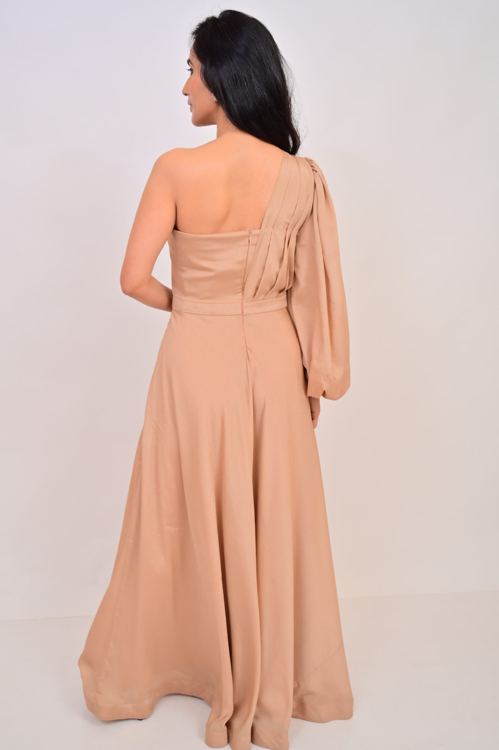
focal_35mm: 40
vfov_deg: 48.5
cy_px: 374
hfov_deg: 33.4
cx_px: 249
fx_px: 833
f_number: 4
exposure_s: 1/125
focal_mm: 37
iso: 160
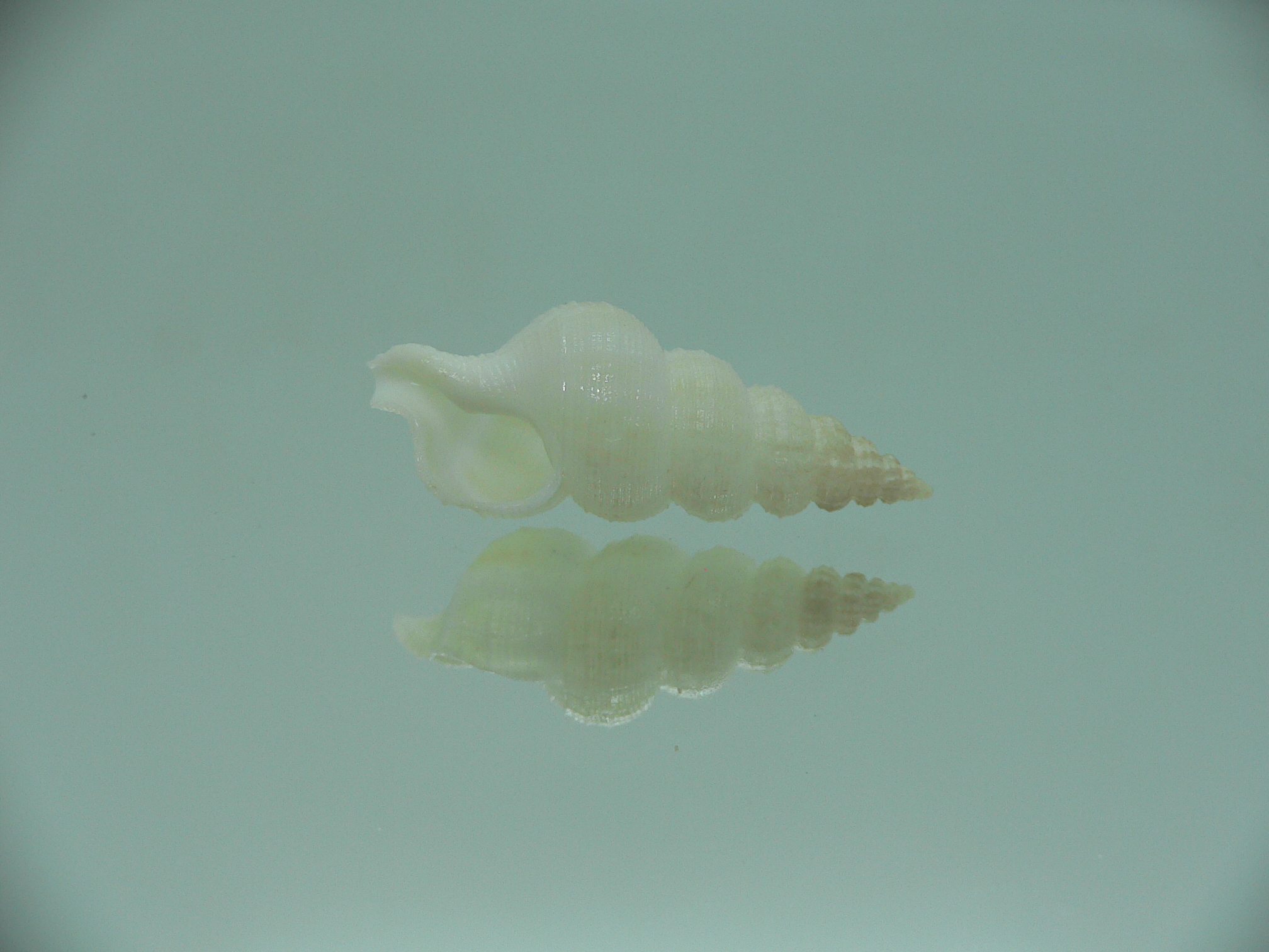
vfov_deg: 40.7
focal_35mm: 35
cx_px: 634
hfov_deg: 52.6
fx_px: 1283
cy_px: 476
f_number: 2.8
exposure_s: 1/80
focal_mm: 4.6
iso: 80
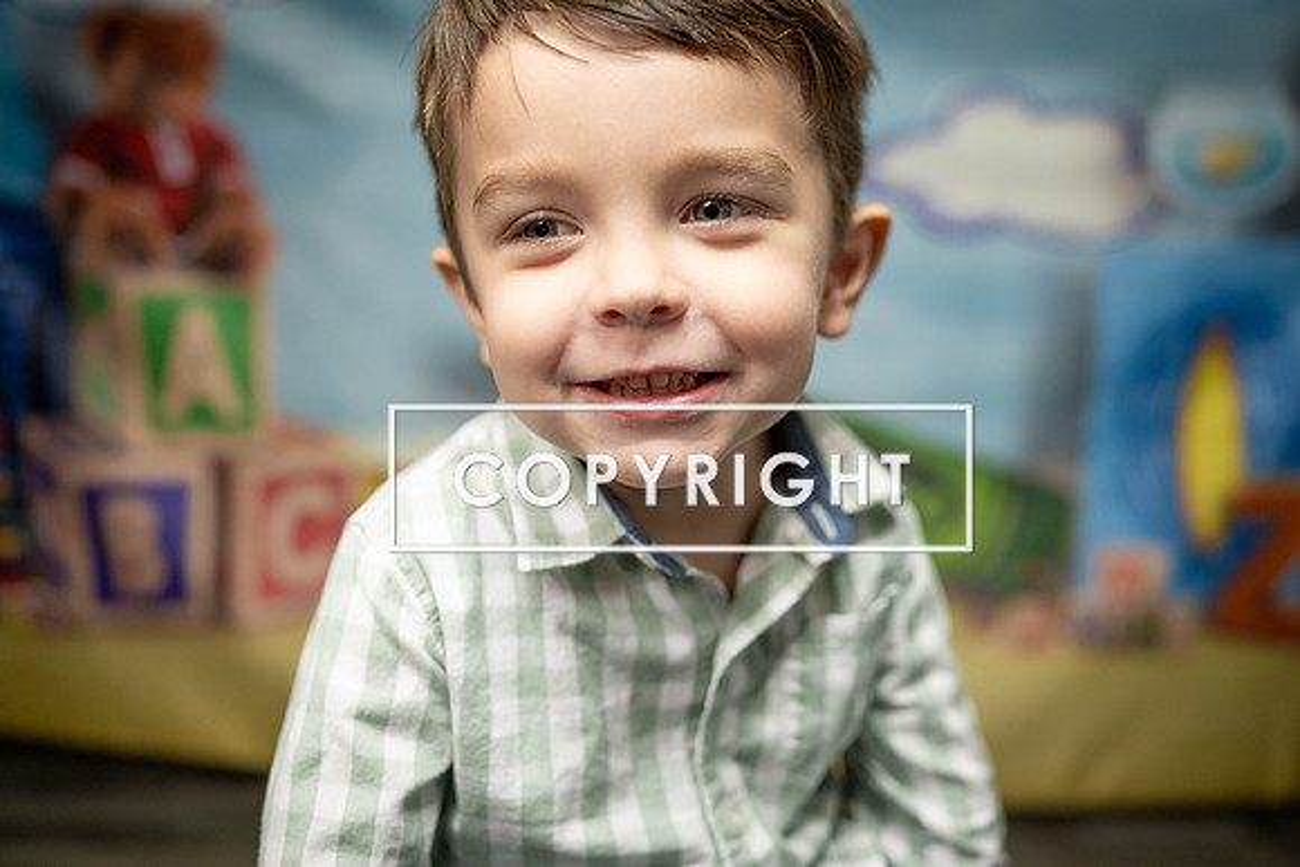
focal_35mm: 35
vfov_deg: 37.9
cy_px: 434
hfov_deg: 54.4
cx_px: 650
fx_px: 1264
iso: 2000
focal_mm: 35
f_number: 2.5
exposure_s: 1/250
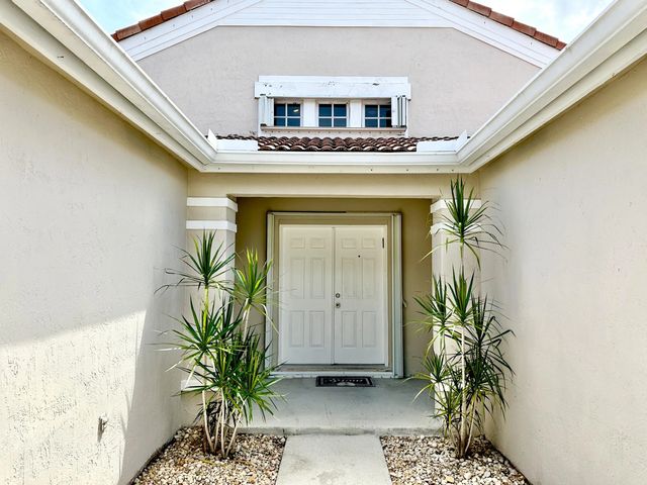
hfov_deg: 71.6
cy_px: 242
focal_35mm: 24
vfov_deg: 56.8
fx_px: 449
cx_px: 324
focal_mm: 6.86
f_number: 1.78
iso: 80
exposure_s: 1/2028
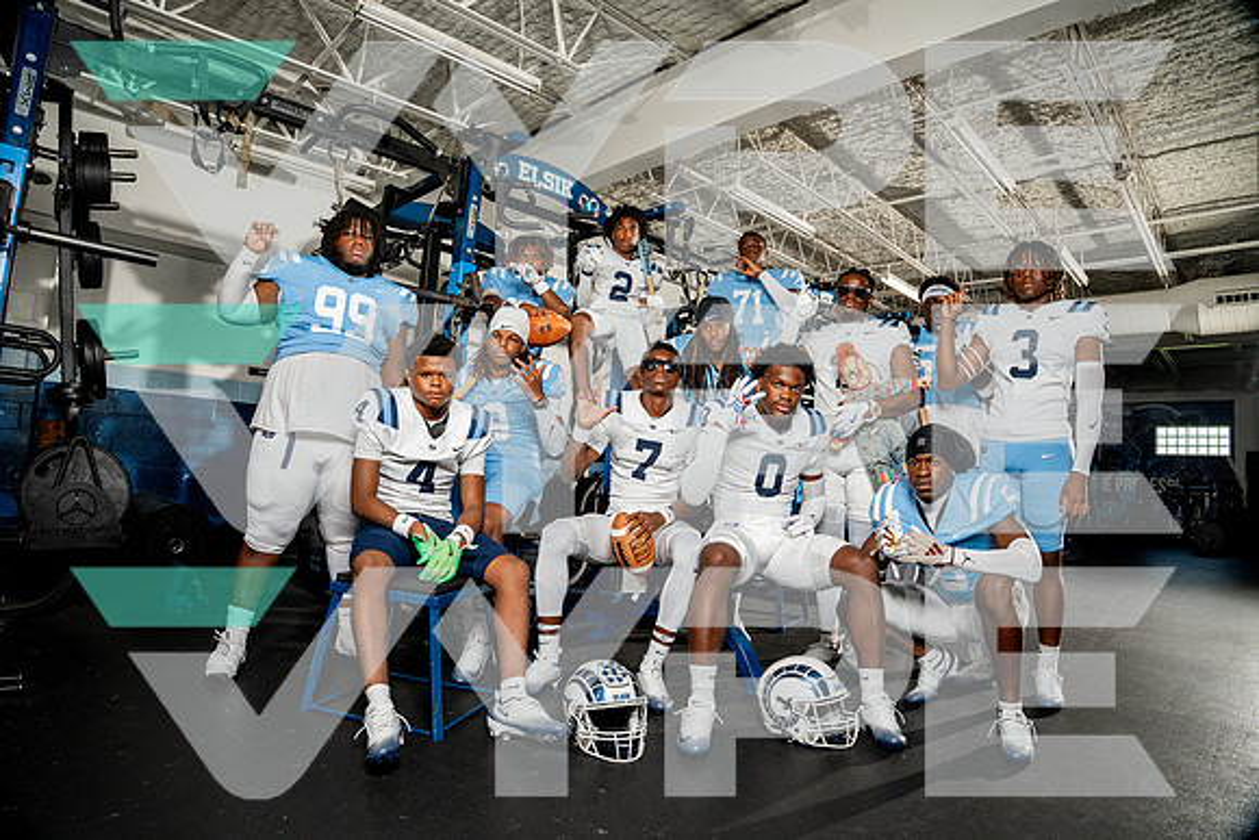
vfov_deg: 62.0
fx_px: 700
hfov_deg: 84.0
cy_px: 420
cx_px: 630
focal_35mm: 20
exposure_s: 1/200
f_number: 7.1
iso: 640
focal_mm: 20
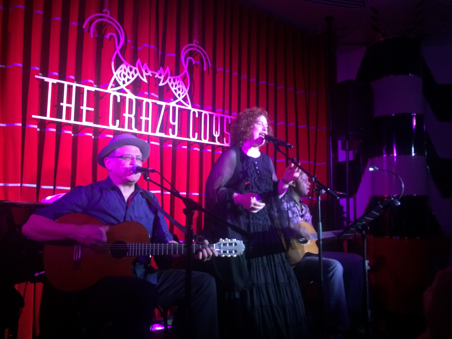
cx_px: 226
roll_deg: +0.1
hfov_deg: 61.7
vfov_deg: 48.2
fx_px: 379
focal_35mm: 29
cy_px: 170
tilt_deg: +7.2
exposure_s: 1/20
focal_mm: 4.15
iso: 320
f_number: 2.2
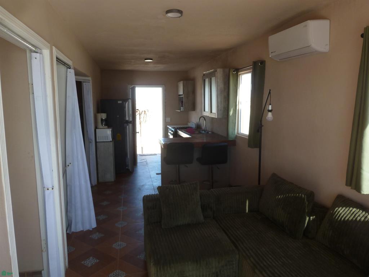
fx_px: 266
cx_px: 184
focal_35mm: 25
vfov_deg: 54.9
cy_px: 138
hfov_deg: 69.4
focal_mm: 4.1
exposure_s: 1/100
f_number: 3.3
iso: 80
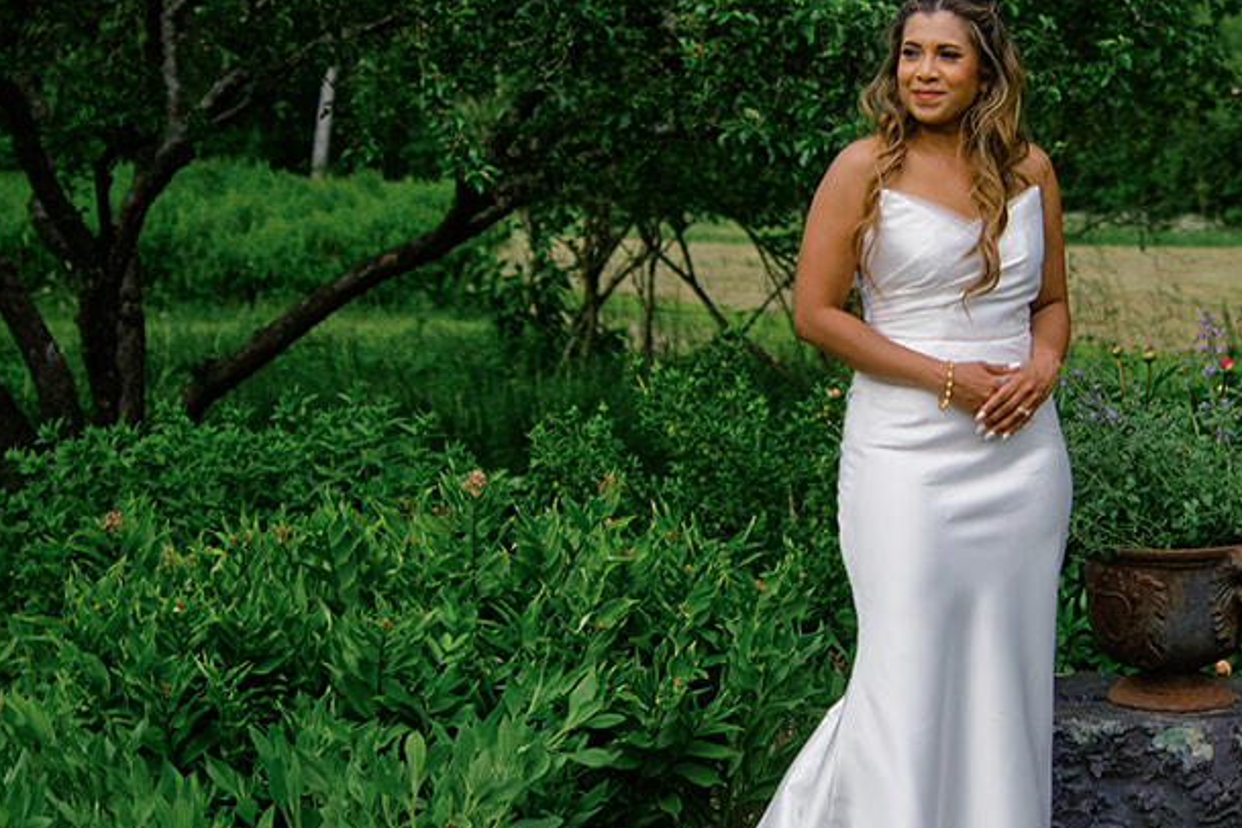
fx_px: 3174
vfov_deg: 14.8
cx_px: 922
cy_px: 185
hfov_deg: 22.0
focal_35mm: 92
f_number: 1.4
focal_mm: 23
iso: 200
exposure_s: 1/8000
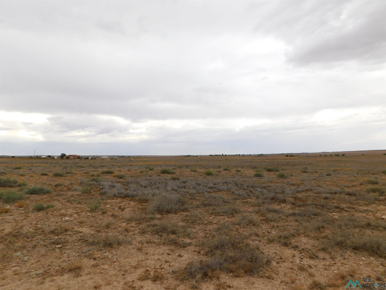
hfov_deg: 73.9
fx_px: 256
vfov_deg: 58.9
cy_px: 145
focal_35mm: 23
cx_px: 193
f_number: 3
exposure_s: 1/800
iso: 125
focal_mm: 4
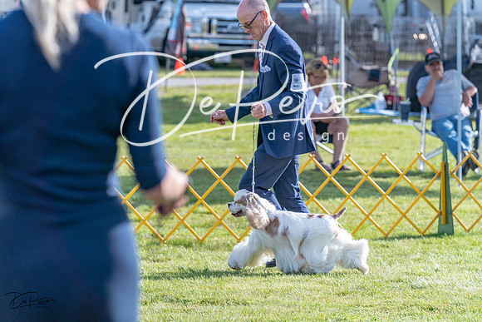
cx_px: 241
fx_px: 2651
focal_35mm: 198
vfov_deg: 6.9
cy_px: 161
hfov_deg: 10.4
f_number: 5.6
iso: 500
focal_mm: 198
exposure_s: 1/1250
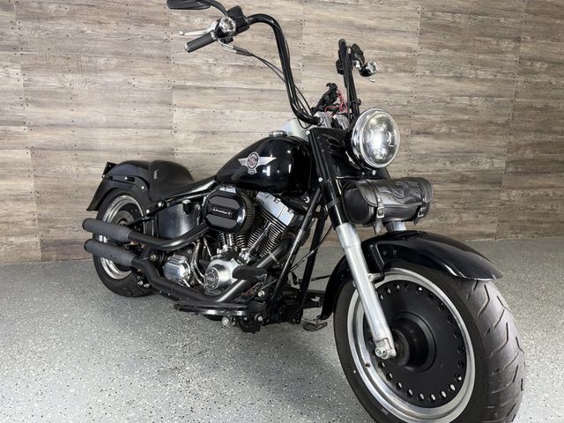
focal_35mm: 24
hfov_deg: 71.6
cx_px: 282
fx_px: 391
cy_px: 212
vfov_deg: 56.8
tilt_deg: -12.0
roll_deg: -0.1
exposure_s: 1/22
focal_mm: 6.76
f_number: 1.78
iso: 80
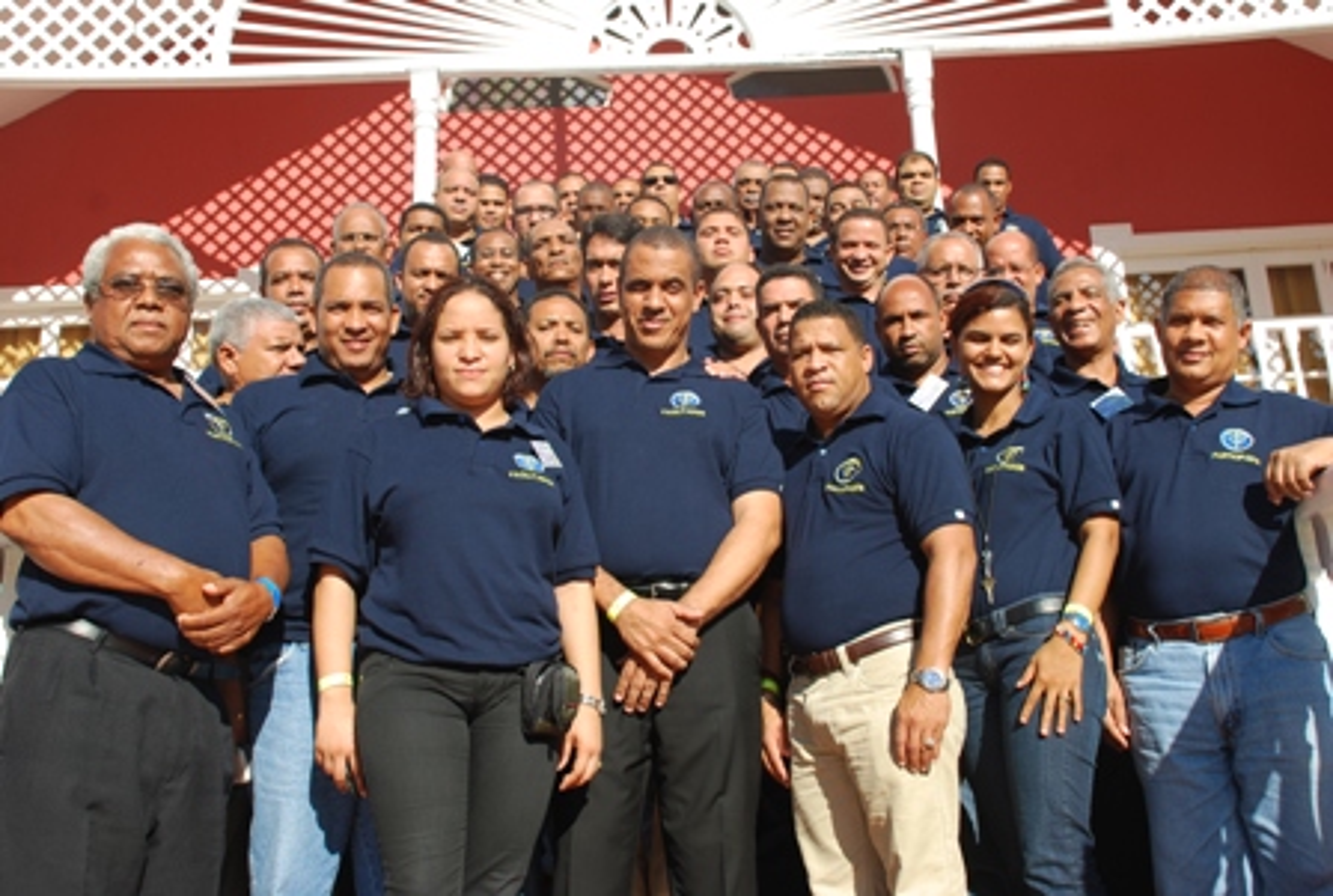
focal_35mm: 39
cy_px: 448
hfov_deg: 49.4
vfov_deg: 34.4
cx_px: 666
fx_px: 1447
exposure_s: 1/200
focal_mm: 26
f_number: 7.1
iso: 100
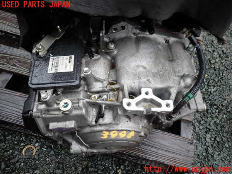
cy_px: 87
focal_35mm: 25
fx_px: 168
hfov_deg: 69.4
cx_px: 116
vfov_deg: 54.9
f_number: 2
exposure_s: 1/100
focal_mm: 4.5
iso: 100
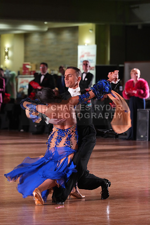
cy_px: 112
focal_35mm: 179
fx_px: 1118
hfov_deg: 7.7
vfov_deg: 11.5
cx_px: 75
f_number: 5
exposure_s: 1/200
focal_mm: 179
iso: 4000
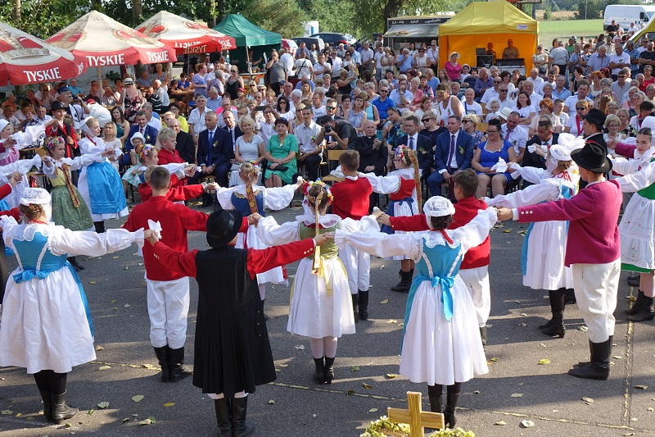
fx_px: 873
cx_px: 328
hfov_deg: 41.1
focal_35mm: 48
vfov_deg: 28.1
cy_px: 218
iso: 125
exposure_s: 1/250
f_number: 4
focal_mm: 17.48
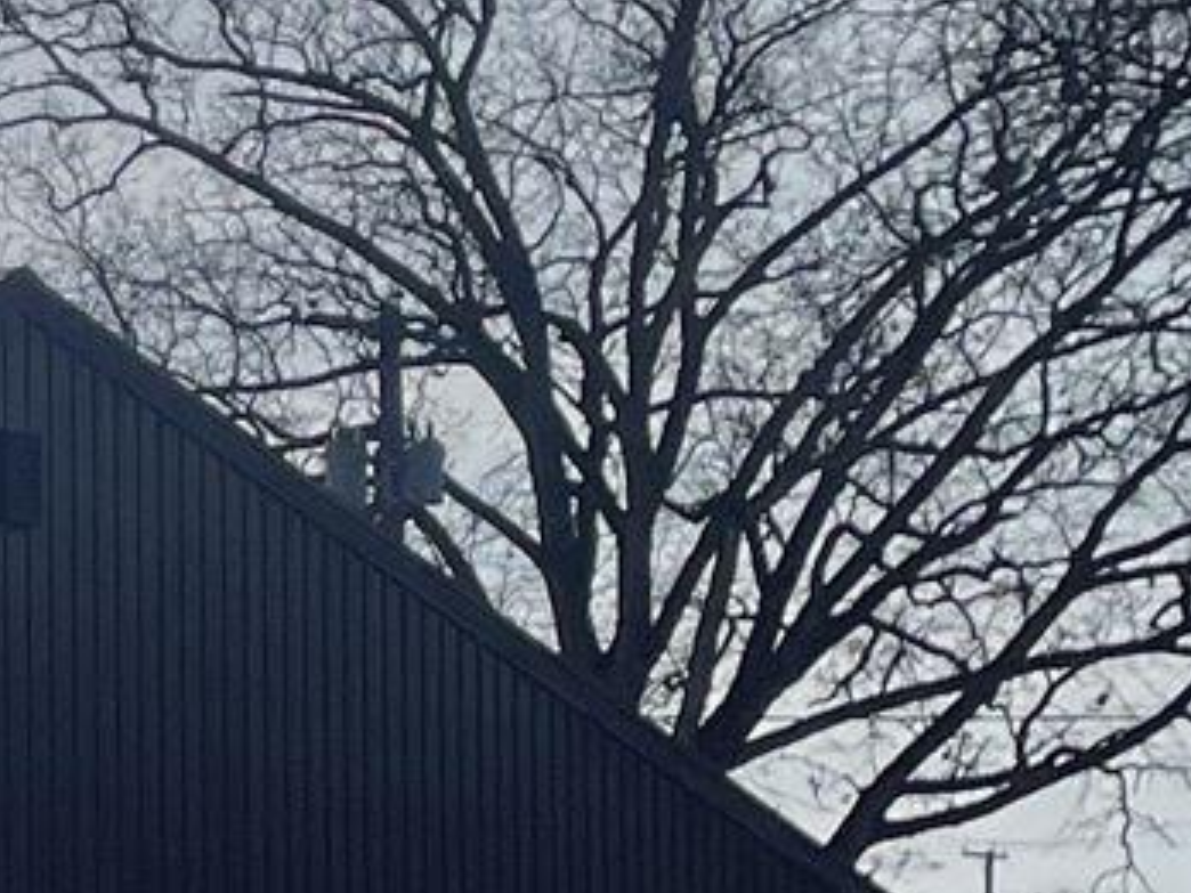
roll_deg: +2.0
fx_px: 5918
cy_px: 1413
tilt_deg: +0.2
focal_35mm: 172
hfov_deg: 10.5
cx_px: -1273
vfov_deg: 8.4
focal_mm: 4.2
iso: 32
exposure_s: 1/17241
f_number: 1.6
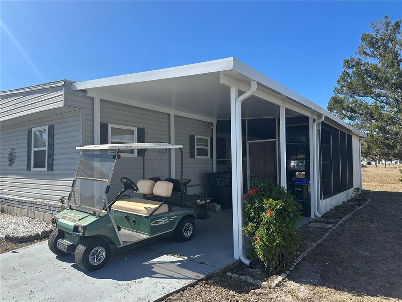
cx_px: 201
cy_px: 151
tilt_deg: +2.5
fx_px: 279
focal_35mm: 24
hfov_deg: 71.6
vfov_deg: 56.8
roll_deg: +1.7
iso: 80
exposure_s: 1/3155
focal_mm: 6.86
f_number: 1.78
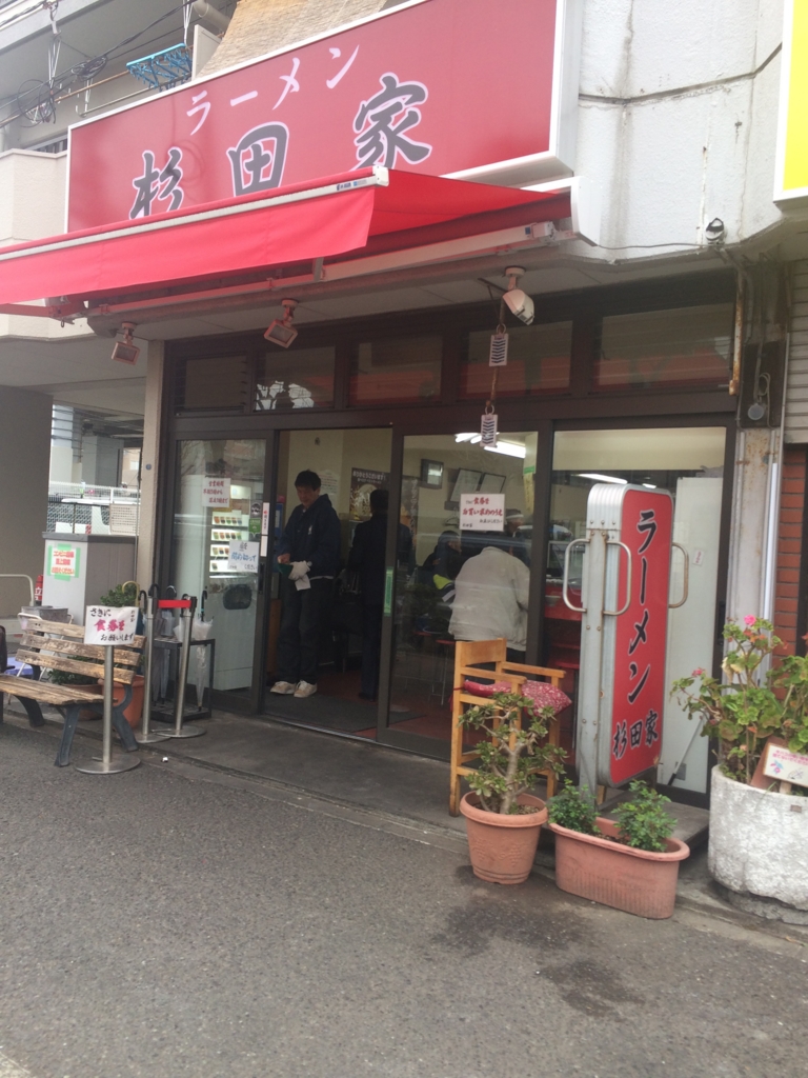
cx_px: 404
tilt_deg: +0.3
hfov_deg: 48.2
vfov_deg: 61.7
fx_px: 903
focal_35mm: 29
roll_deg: -1.5
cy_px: 539
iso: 40
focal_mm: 4.15
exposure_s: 1/120
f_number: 2.2
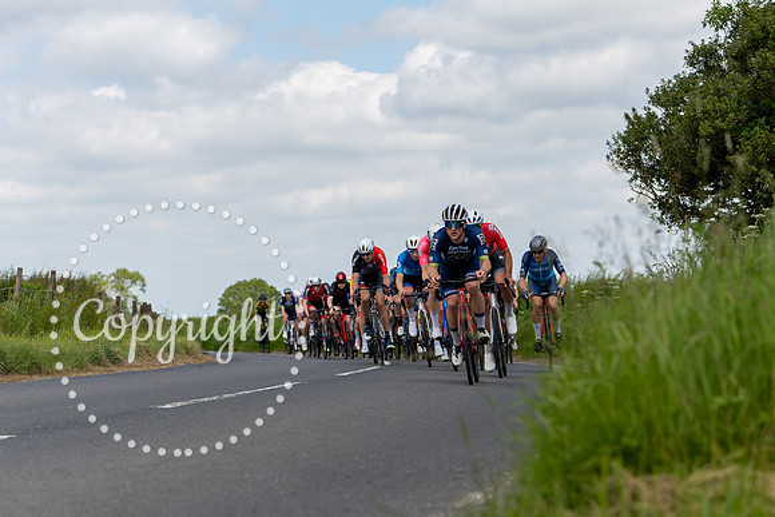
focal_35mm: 110
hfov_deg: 18.5
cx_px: 484
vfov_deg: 12.4
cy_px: 301
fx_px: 2376
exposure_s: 1/1250
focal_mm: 70
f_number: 3.5
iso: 100
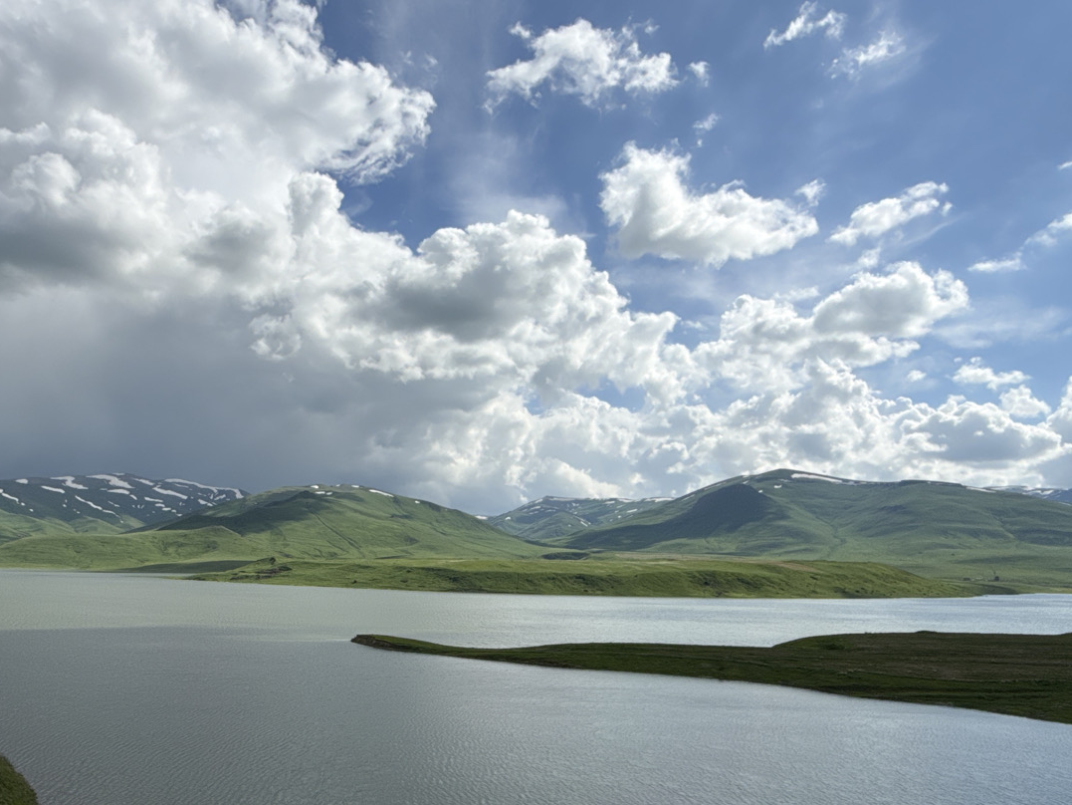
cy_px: 500
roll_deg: -1.0
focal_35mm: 26
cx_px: 359
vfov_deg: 52.5
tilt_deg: +4.9
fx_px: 805
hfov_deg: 65.6
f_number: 2.2
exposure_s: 1/6803
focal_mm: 2.22
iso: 64
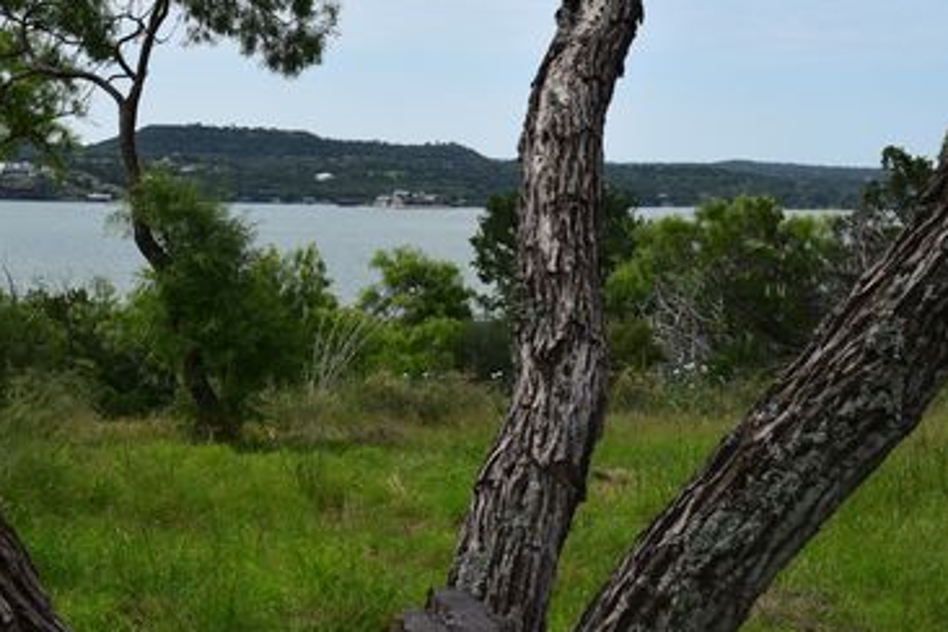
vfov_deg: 15.9
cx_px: 306
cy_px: 214
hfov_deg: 23.5
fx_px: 2264
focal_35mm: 86
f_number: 11
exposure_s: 1/500
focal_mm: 42
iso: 360
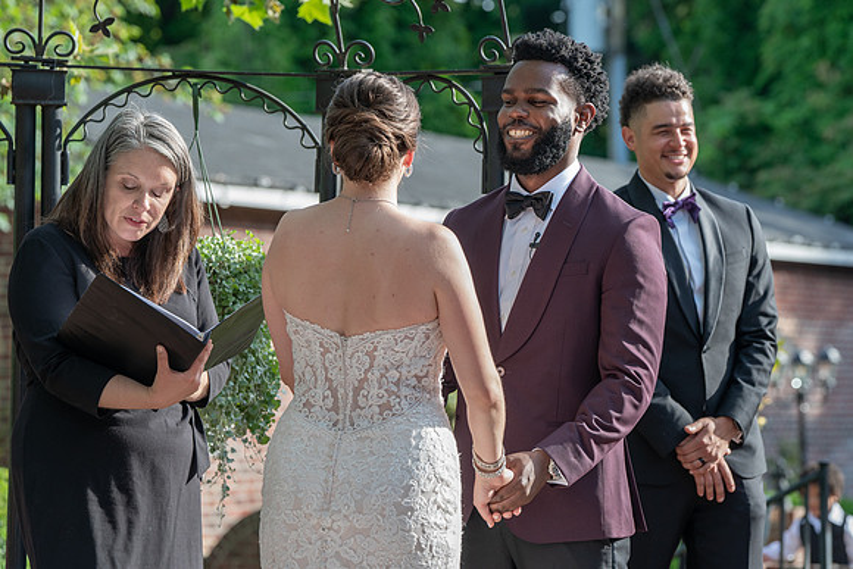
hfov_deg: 11.6
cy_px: 298
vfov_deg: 7.8
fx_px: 4196
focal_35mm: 177
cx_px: 467
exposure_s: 1/250
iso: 320
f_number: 5.6
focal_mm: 156
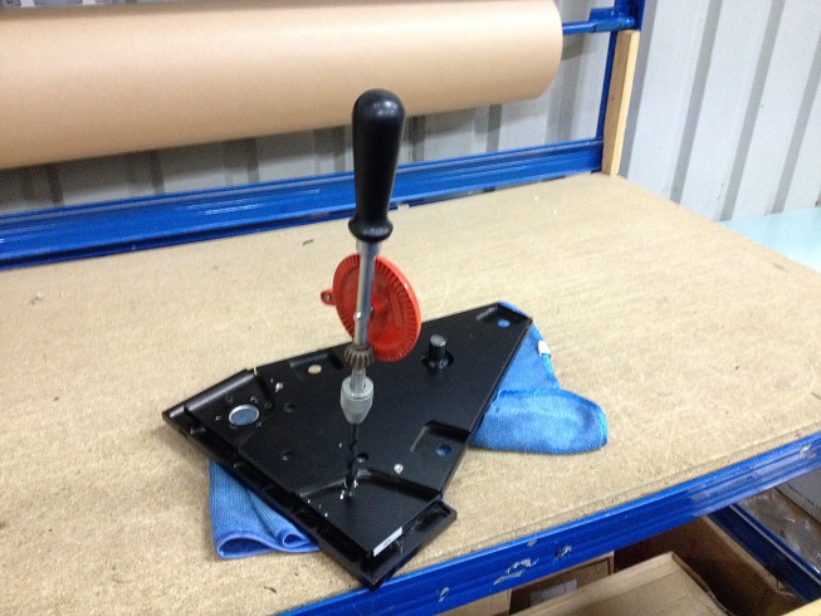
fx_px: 830
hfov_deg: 52.6
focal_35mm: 35
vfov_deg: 40.7
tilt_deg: -28.3
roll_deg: -2.1
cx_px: 410
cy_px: 308
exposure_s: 1/15
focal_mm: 4.28
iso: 400
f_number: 2.4
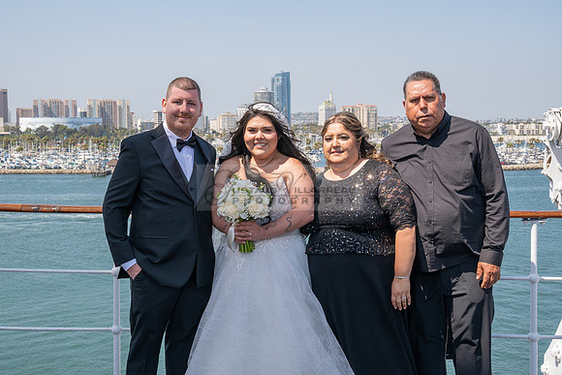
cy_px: 188
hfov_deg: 38.2
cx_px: 281
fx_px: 812
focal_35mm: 52
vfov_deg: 26.0
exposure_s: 1/200
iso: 200
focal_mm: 52
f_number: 11
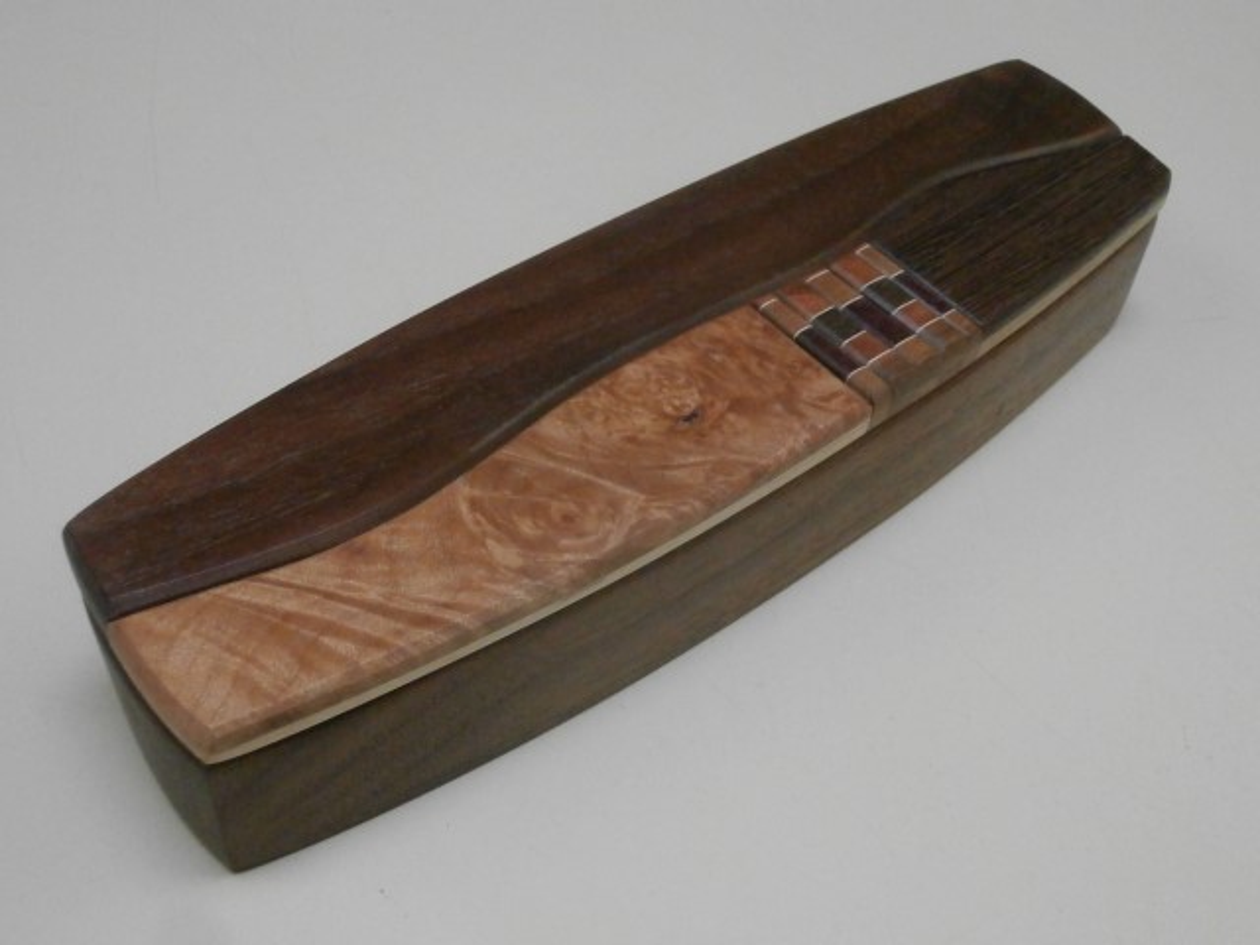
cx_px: 630
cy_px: 472
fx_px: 1383
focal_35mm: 38
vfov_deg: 37.7
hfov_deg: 49.0
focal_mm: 6.67
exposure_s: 1/250
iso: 800
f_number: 3.9
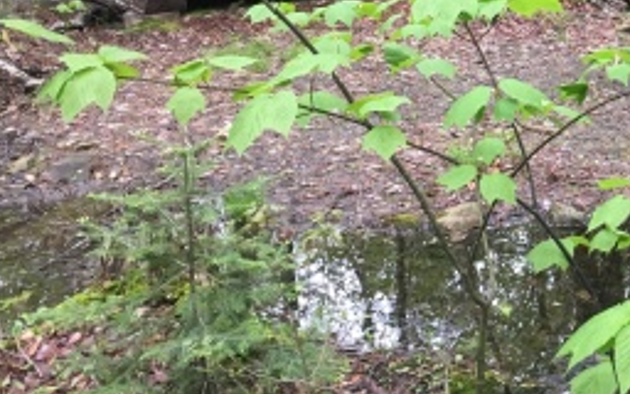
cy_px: -7
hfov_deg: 25.1
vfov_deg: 16.6
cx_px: 672
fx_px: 1322
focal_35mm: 77
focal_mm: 4.15
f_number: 2.2
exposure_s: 1/30
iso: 32
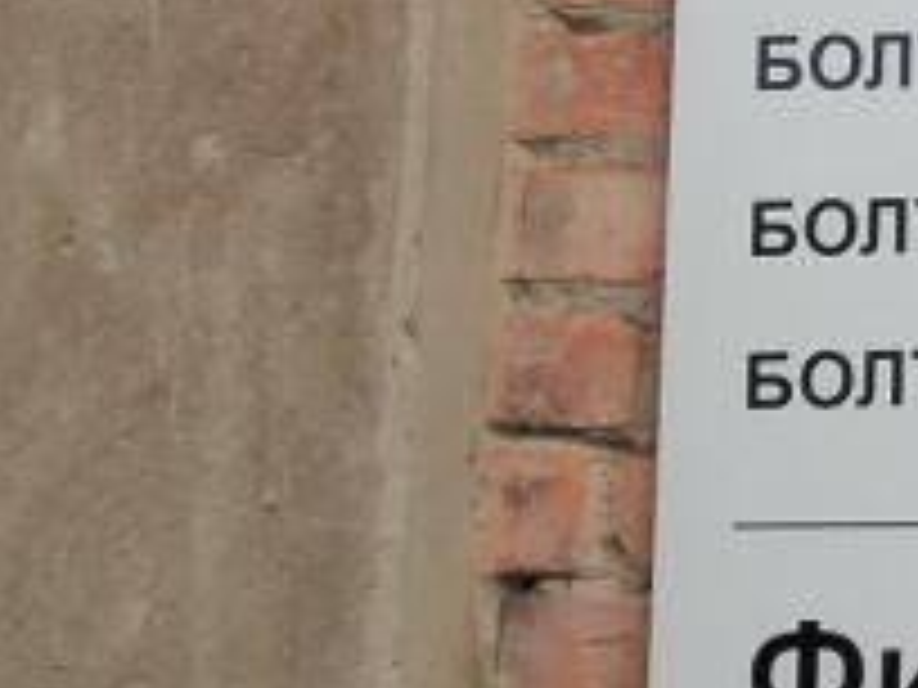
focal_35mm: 273
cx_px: 1984
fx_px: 7240
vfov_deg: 5.4
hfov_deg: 6.9
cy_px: -88
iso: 80
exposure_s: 1/400
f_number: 4
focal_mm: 11.1
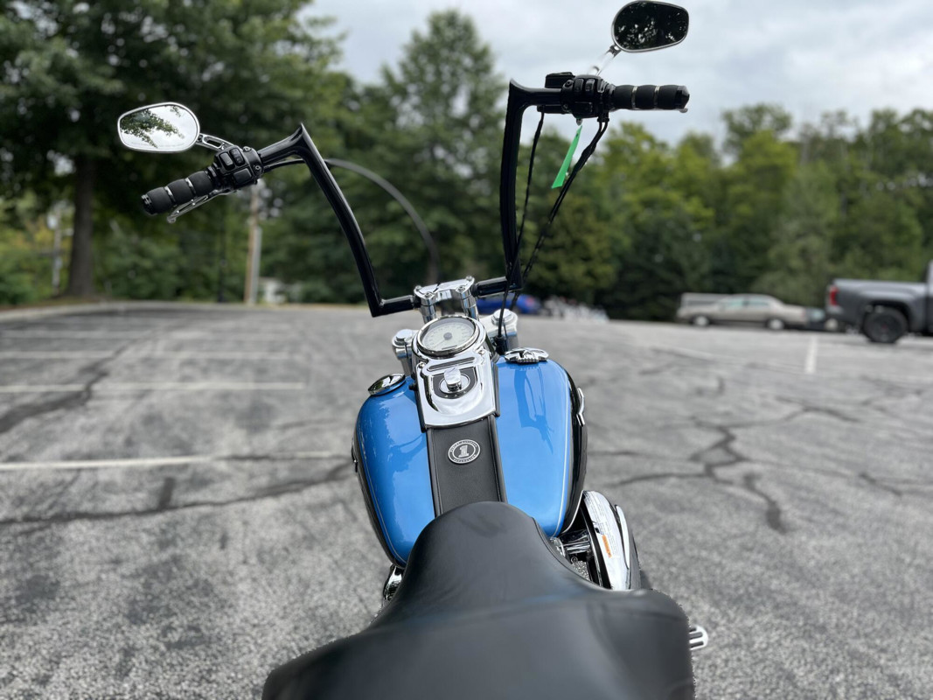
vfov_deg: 53.1
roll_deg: -4.1
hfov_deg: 67.3
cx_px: 466
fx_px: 701
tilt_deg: -3.9
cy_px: 350
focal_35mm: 26
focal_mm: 5.1
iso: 50
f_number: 1.6
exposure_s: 1/898
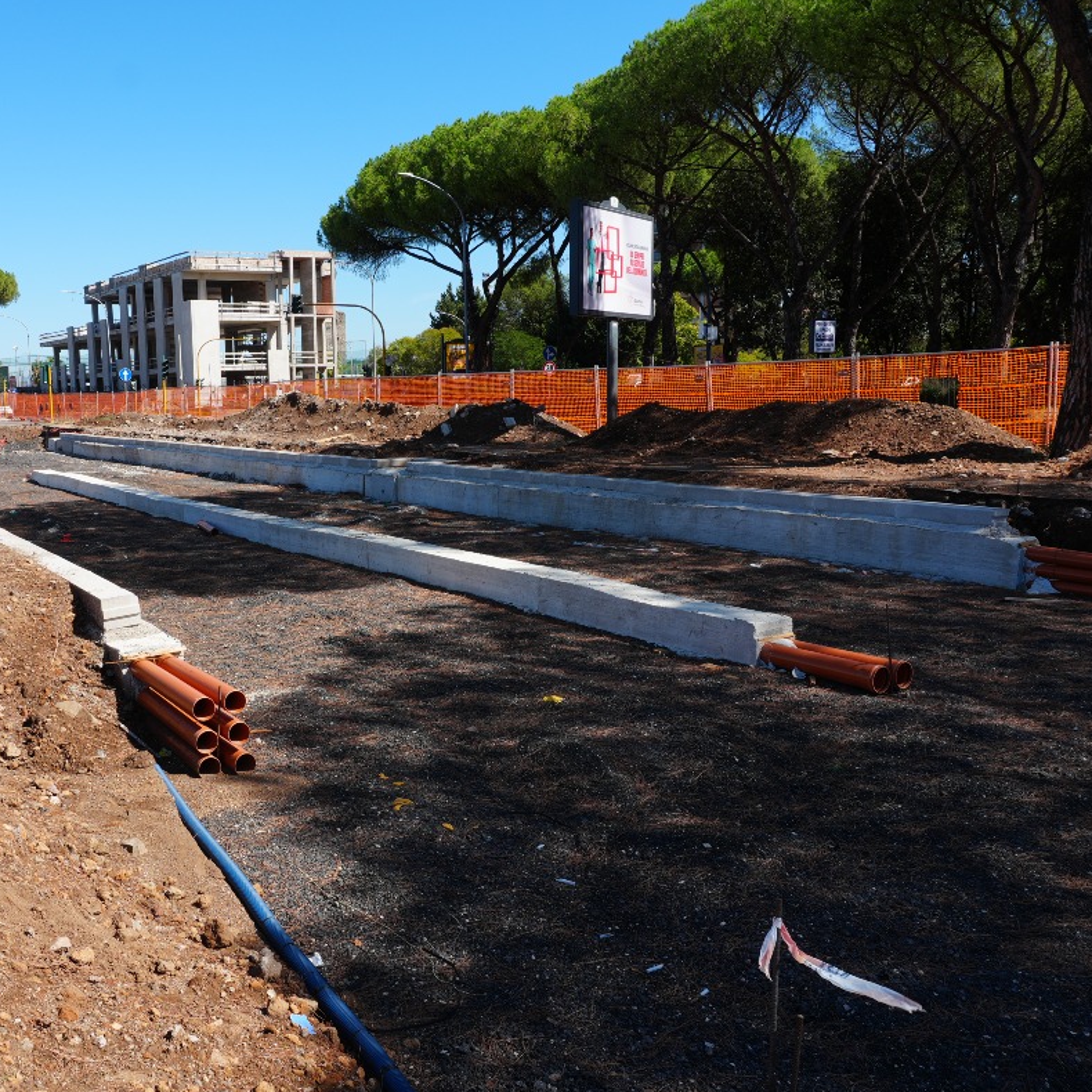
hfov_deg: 51.2
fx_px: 1106
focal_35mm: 31
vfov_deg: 52.5
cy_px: 550
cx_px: 333
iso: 100
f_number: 10
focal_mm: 16
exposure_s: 1/160
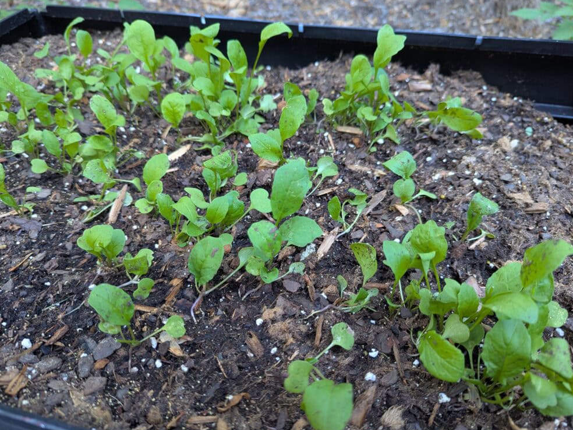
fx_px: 414
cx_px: 289
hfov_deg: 69.4
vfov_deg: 54.9
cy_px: 223
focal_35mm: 25
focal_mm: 6.8
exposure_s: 1/35
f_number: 1.9
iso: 77
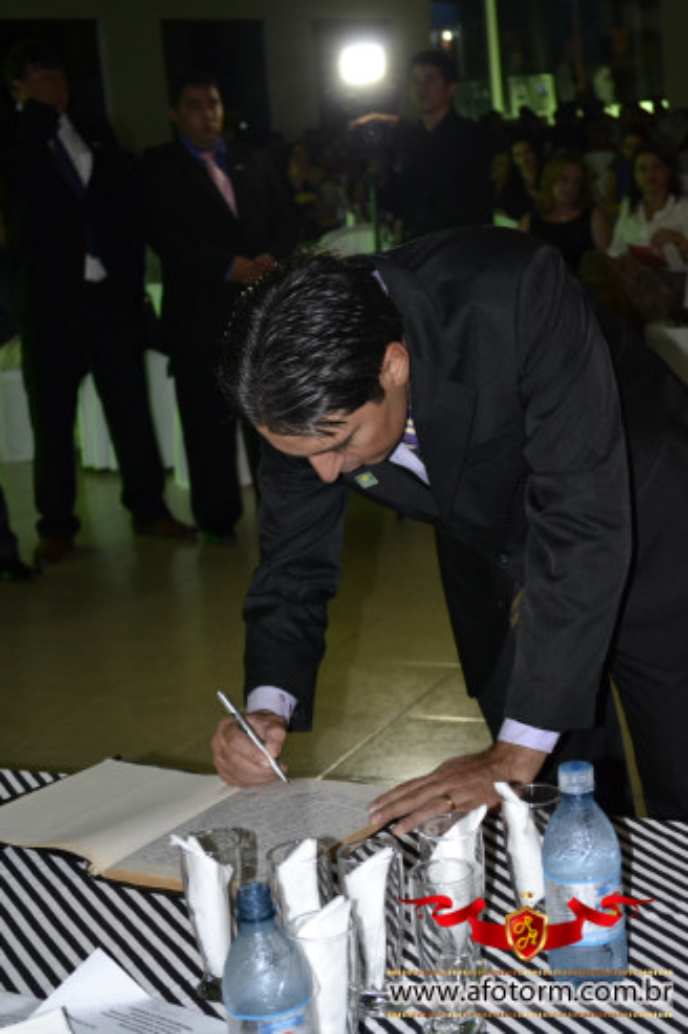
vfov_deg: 30.1
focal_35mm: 67
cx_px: 343
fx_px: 1923
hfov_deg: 20.3
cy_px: 512
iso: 1800
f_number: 5.3
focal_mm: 44
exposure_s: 1/60
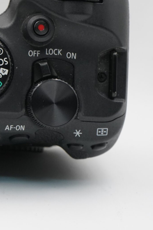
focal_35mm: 134
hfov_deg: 9.9
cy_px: 53
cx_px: -91
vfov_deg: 15.2
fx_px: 854
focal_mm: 54
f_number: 11
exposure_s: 1/125
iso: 3200
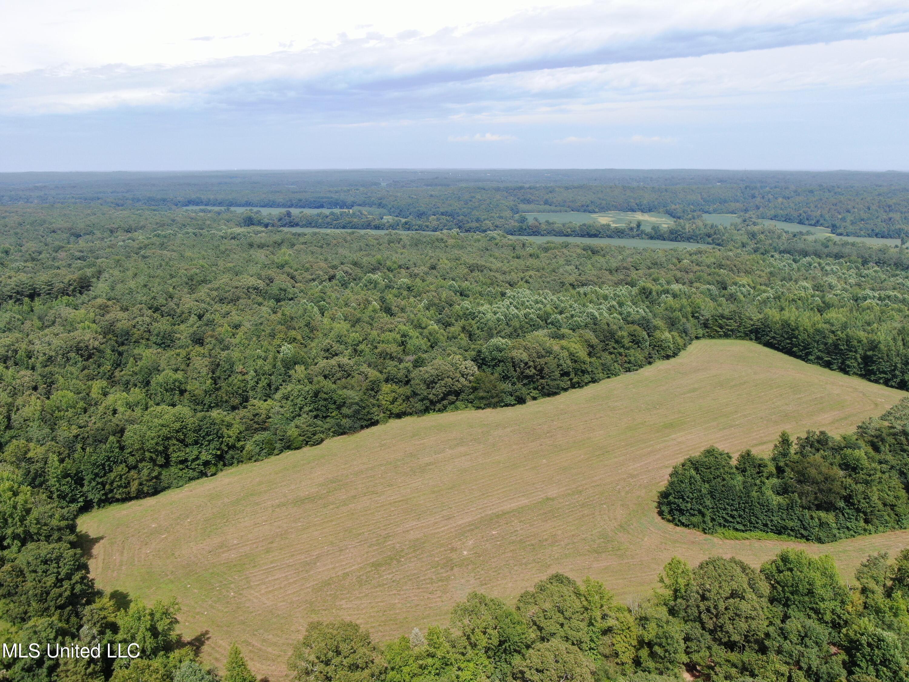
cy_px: 341
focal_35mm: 24
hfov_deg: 71.6
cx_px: 454
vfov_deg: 56.8
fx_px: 630
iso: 100
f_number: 2.8
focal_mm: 4.39
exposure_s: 1/1000
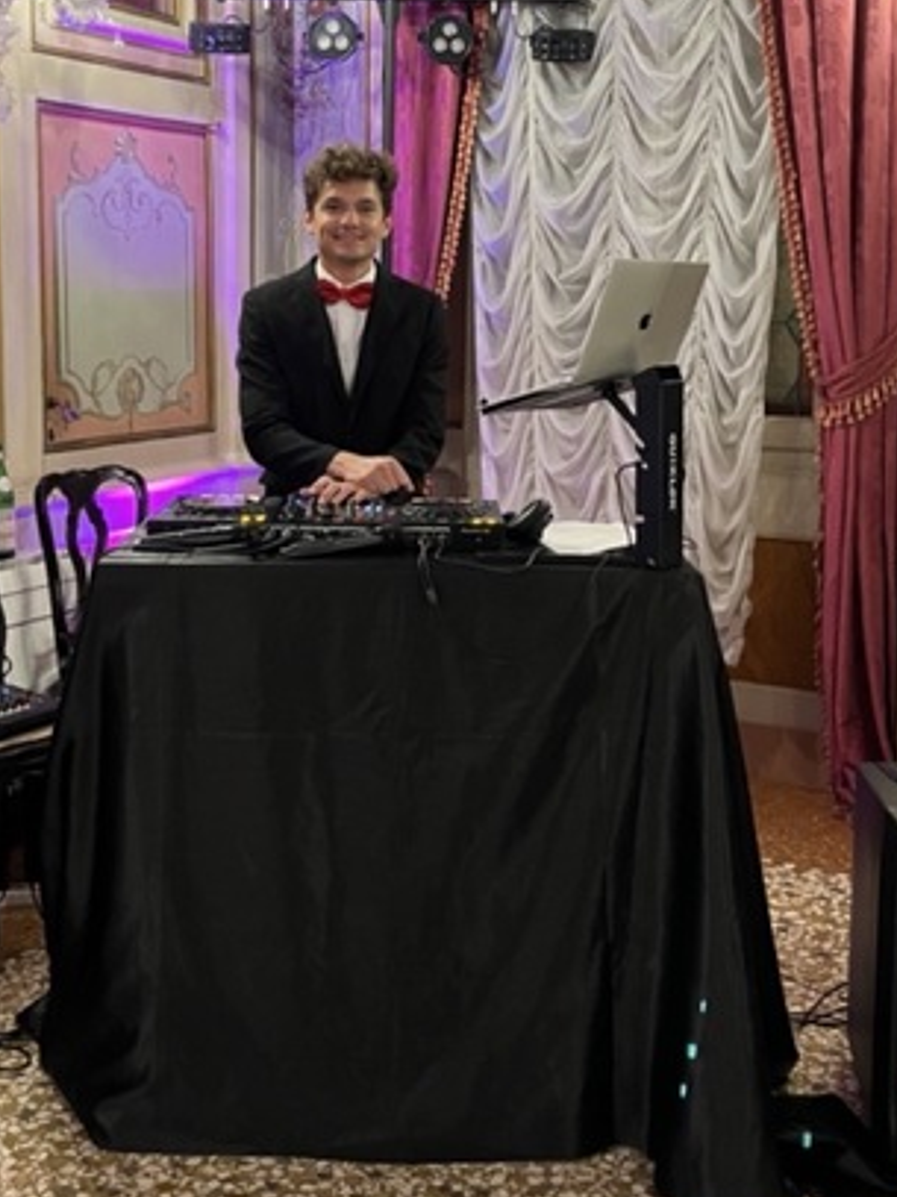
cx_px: 412
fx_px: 1590
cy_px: 453
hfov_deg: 31.5
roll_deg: -0.3
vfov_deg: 41.0
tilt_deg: -5.9
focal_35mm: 46
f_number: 1.6
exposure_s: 1/47
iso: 500
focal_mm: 5.1
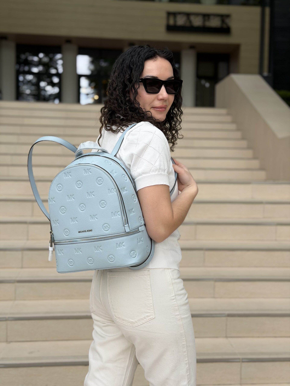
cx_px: 145
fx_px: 536
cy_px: 193
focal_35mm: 48
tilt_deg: -2.0
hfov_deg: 30.3
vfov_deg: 39.7
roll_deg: -1.4
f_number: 1.78
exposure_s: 1/754
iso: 64
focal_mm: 6.76
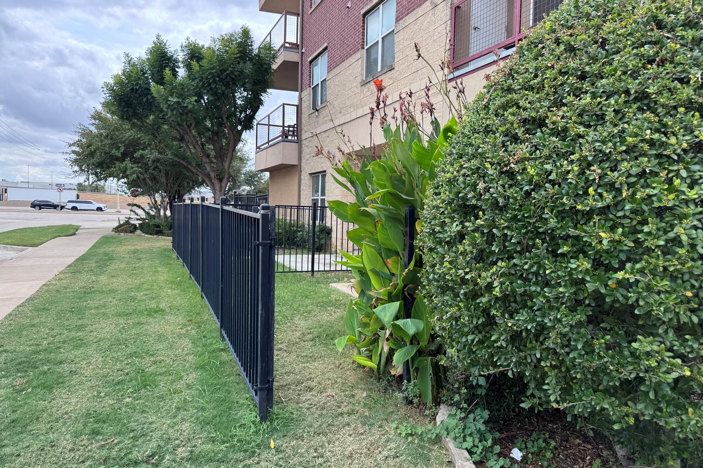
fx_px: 488
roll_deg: -1.9
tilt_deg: -3.0
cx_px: 351
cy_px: 230
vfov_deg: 51.3
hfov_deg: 71.5
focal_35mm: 25
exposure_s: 1/980
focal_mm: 6.76
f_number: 1.78
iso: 80
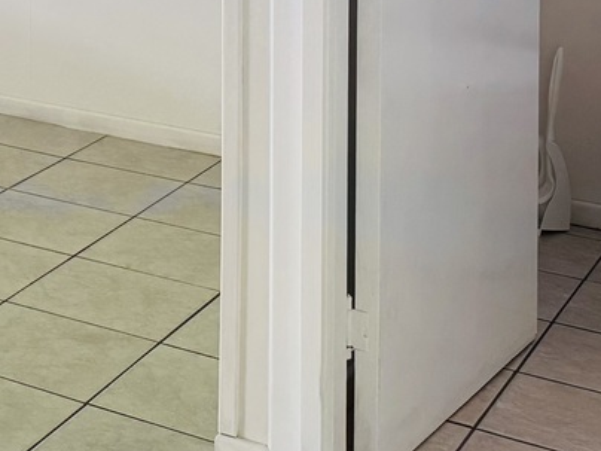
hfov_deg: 18.8
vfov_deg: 15.2
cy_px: -255
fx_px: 1545
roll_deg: +1.5
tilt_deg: -2.3
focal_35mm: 89
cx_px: -360
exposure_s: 1/100
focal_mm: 6.76
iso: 80
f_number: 1.78
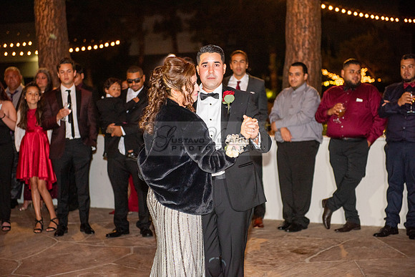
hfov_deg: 28.8
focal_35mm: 70
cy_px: 138
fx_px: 807
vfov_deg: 19.5
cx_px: 208
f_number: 2.8
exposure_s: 1/125
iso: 1250
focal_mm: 70
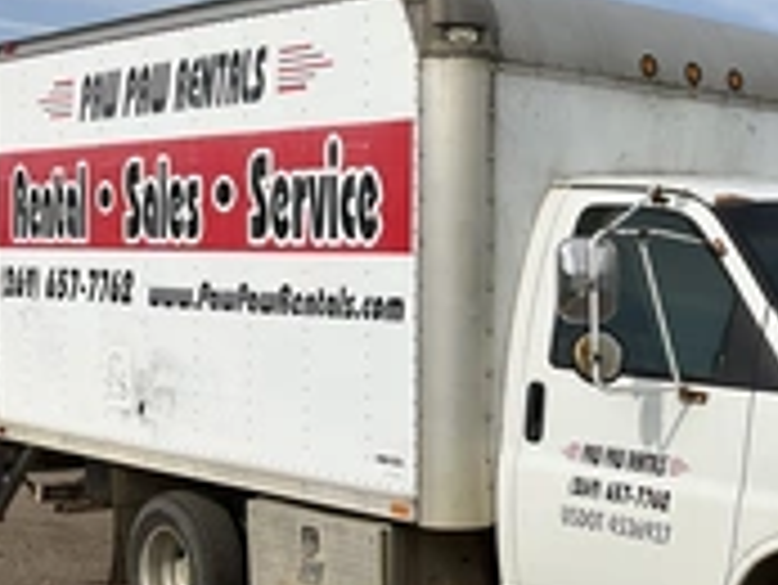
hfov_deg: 27.8
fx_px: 1507
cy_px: 392
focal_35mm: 67
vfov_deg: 21.9
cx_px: 715
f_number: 1.8
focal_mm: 3
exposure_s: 1/2959
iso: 25
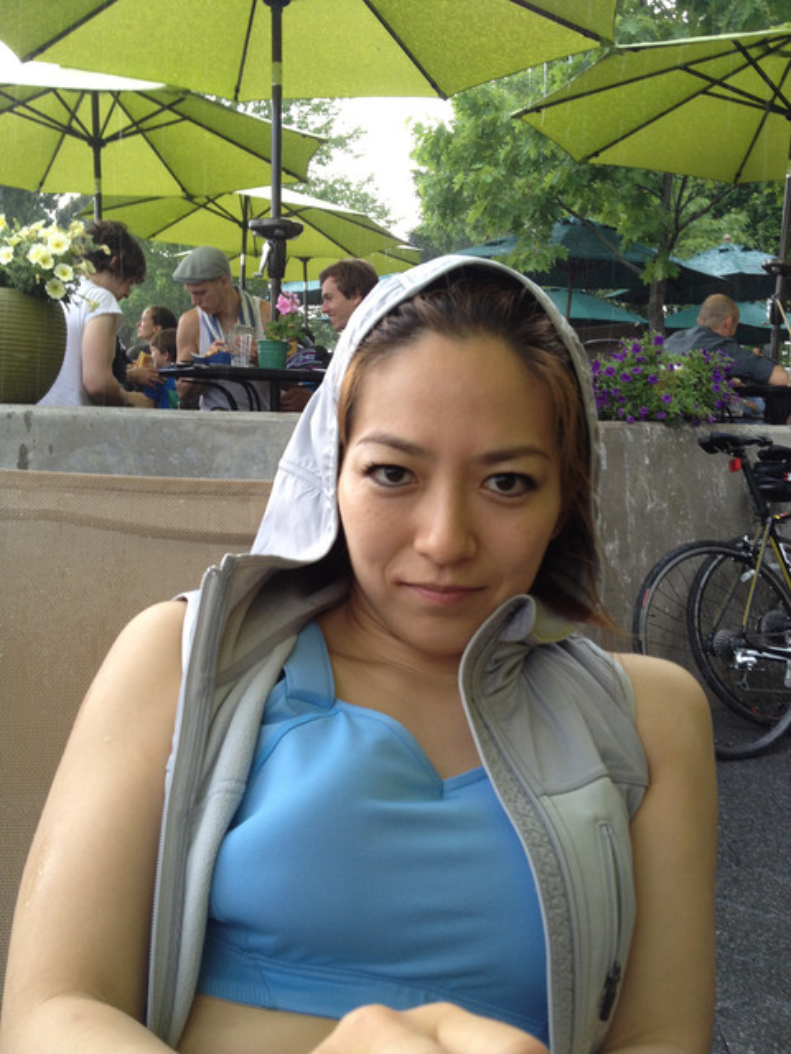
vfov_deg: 52.6
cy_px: 527
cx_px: 396
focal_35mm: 35
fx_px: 1066
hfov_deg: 40.7
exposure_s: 1/40
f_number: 2.4
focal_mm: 4.28
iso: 80
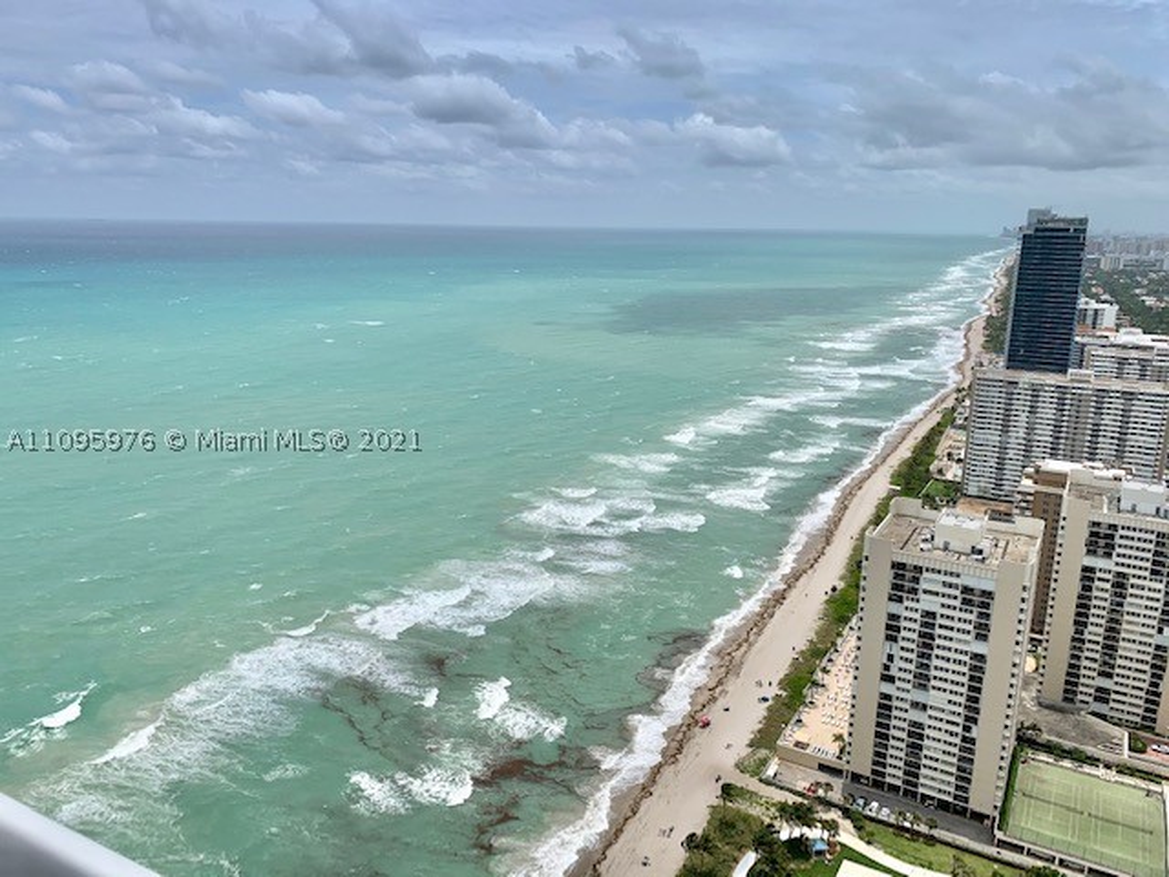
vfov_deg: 53.1
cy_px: 438
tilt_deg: -13.0
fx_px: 878
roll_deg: -1.2
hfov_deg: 67.3
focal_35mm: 26
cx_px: 584
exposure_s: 1/5714
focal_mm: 4.25
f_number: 1.8
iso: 25
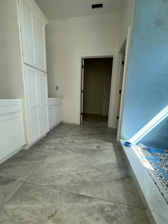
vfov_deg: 102.1
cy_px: 112
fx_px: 91
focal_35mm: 14
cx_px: 84
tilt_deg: -10.2
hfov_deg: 85.7
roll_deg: -0.8
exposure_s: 1/99
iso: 160
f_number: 2.2
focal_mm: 2.22
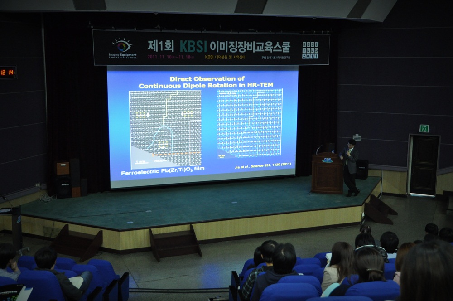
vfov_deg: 29.8
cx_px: 226
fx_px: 566
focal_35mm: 45
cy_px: 150
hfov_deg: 43.7
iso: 1400
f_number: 4.2
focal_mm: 30
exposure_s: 1/8
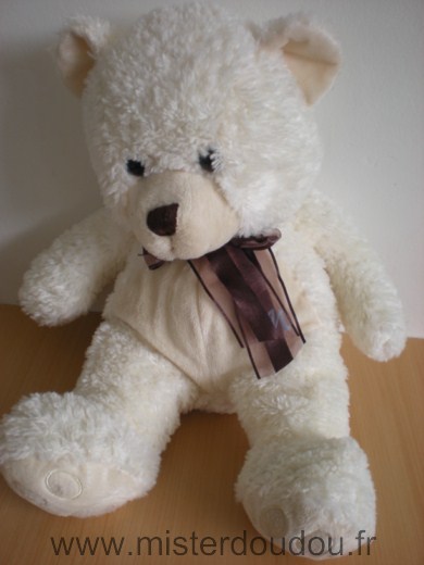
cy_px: 282
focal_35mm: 38
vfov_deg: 49.0
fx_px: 621
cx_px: 212
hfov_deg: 37.7
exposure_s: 1/59.3
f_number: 3.1
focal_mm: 6.3
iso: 64
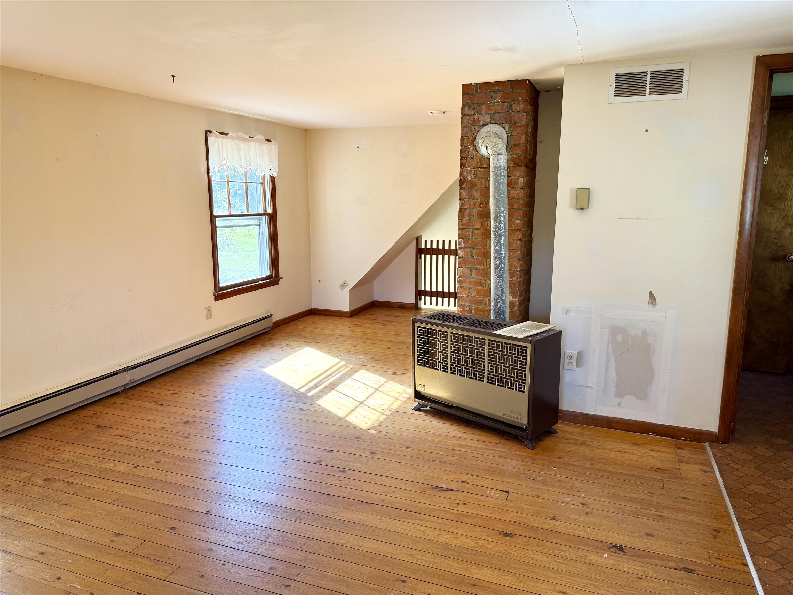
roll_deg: +0.4
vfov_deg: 56.8
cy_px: 298
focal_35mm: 24
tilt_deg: -9.2
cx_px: 396
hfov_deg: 71.6
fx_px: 550
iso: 100
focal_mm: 6.76
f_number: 1.78
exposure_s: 1/121
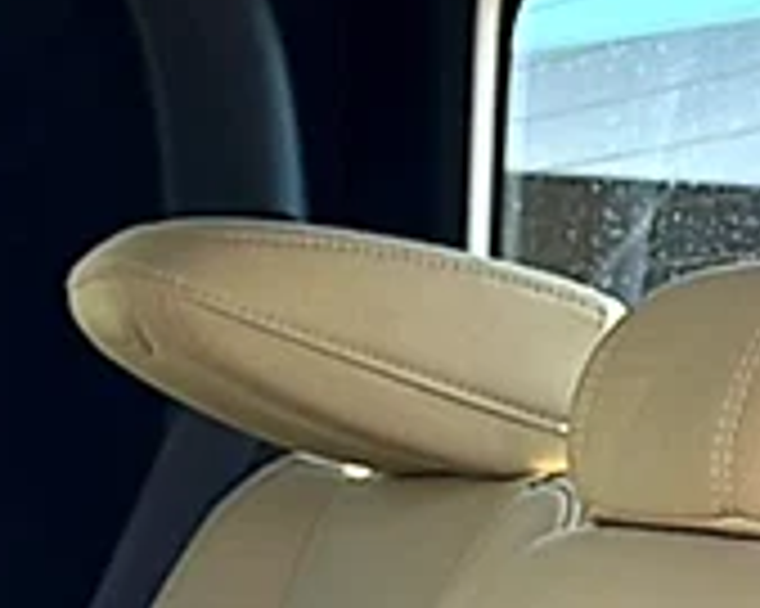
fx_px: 2270
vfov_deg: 14.2
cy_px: 930
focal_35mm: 101
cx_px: 827
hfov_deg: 18.3
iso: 80
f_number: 1.78
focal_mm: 6.86
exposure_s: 1/211
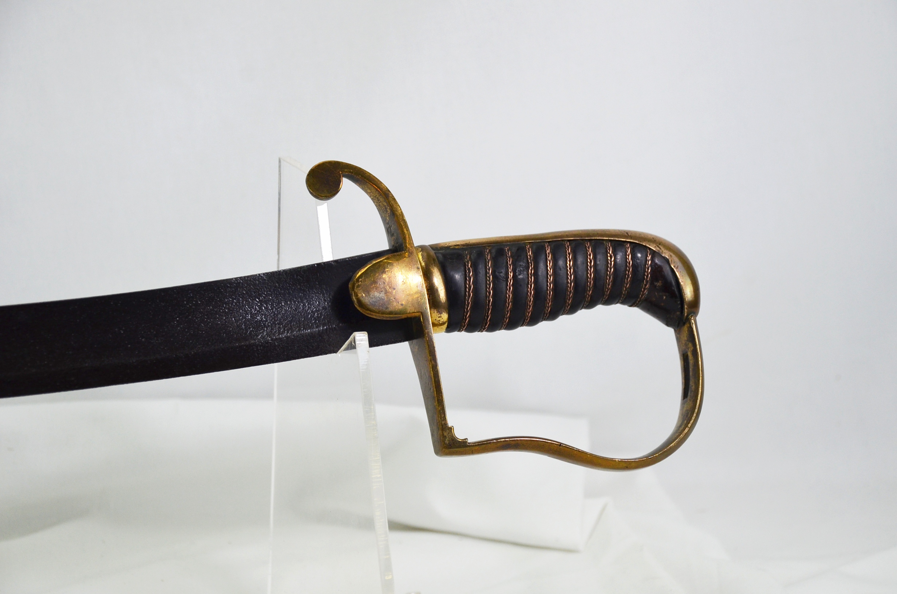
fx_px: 2312
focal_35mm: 93
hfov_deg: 22.0
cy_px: 297
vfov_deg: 14.6
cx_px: 448
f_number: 5
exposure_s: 1/400
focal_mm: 62
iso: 400
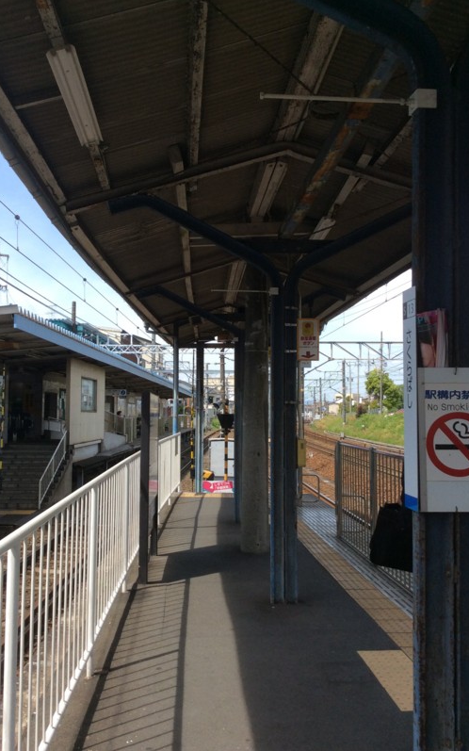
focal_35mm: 34
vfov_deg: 56.7
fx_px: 695
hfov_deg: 37.2
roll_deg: +0.7
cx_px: 203
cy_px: 375
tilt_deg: +1.7
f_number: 2.4
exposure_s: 1/841
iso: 32
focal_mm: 3.3
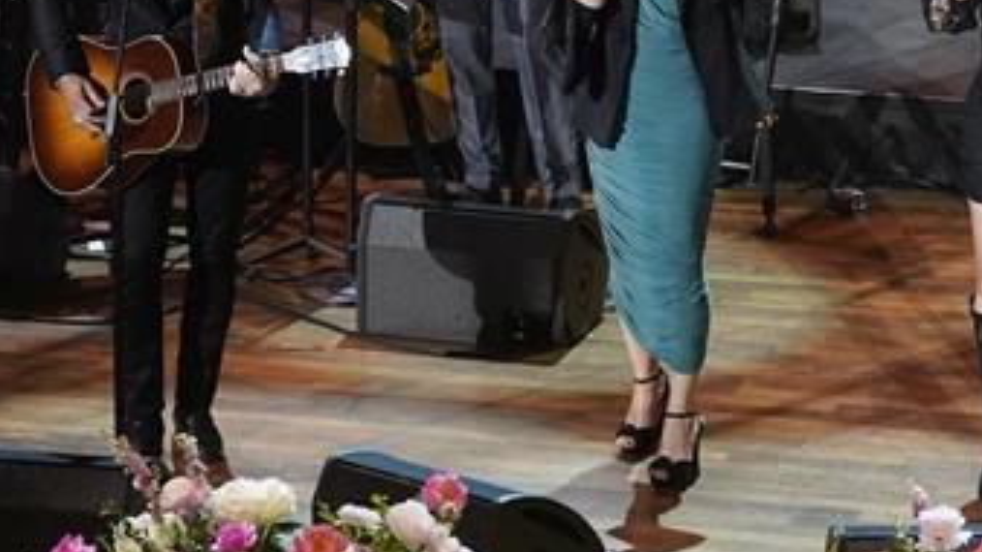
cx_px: 840
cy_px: 167
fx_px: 8383
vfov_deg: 3.8
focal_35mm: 322
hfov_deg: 6.7
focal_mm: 160
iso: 4000
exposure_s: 1/250
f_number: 5.6
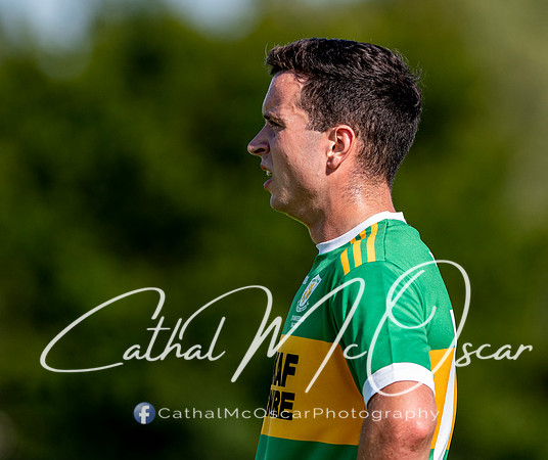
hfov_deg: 3.2
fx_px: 9840
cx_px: 292
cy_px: 233
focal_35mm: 595
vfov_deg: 2.7
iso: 200
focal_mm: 300
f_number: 2.8
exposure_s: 1/2500
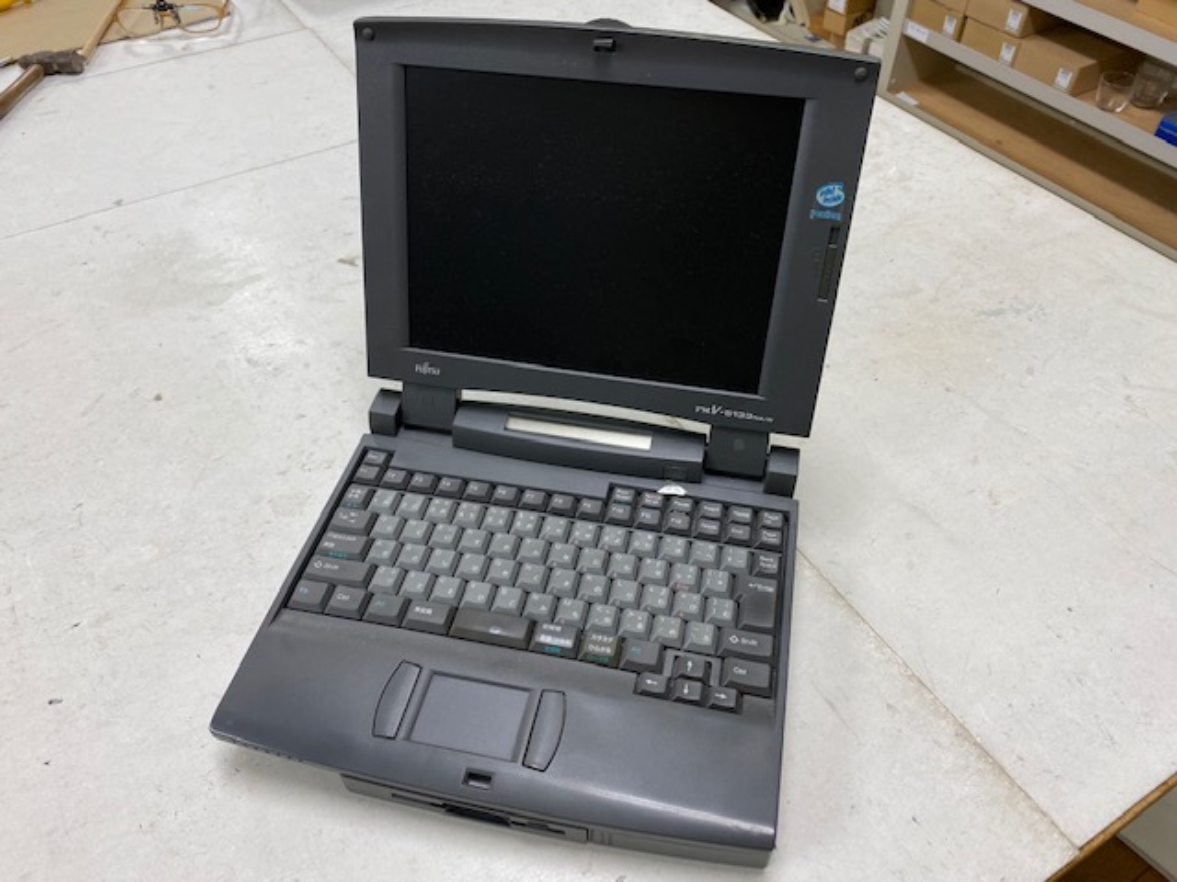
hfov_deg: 67.3
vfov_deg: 53.1
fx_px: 884
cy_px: 441
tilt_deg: -47.4
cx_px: 588
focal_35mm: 26
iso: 64
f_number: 1.8
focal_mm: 4.25
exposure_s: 1/60
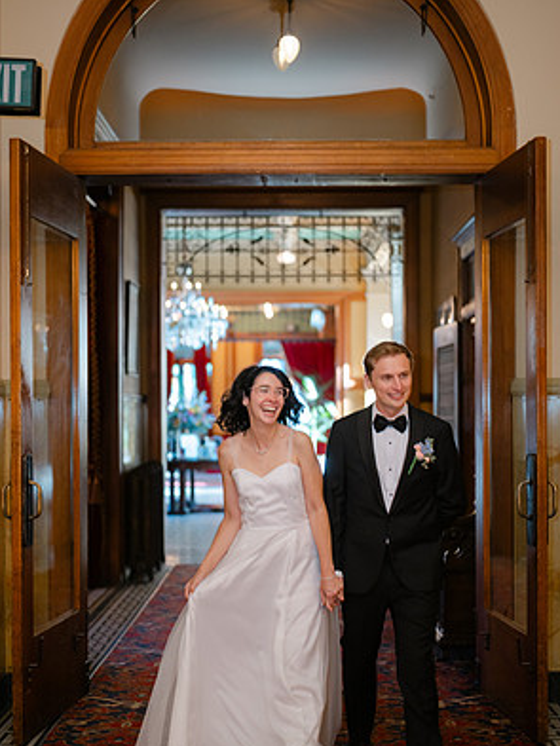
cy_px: 425
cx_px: 283
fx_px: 1186
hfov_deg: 26.6
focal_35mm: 55
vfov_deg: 34.9
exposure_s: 1/100
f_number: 1.8
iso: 320
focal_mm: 50
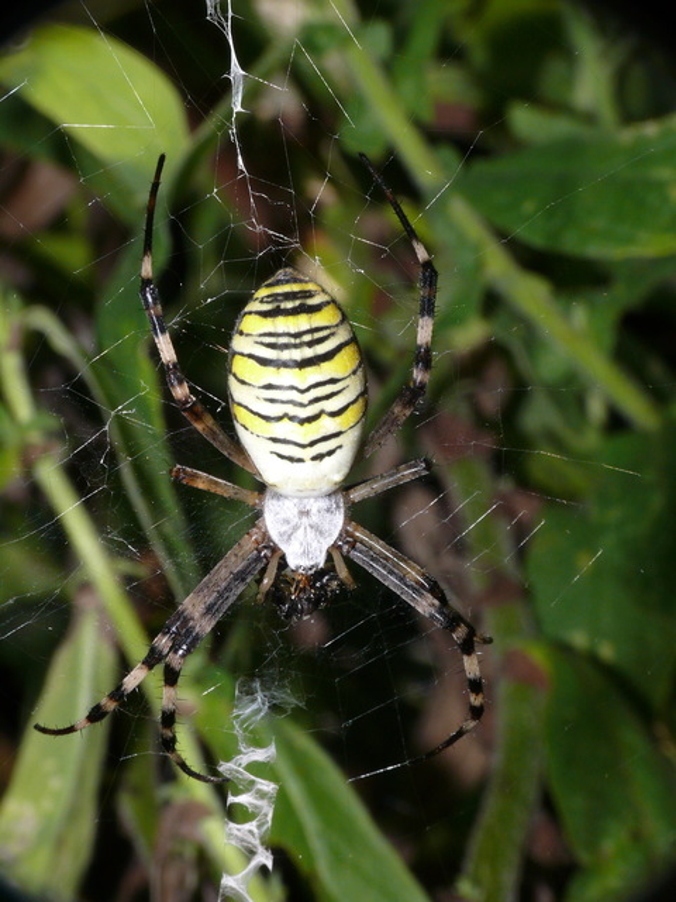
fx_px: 2708
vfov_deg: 18.9
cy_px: 451
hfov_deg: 14.2
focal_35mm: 104
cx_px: 338
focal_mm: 22
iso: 200
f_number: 11
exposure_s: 1/640
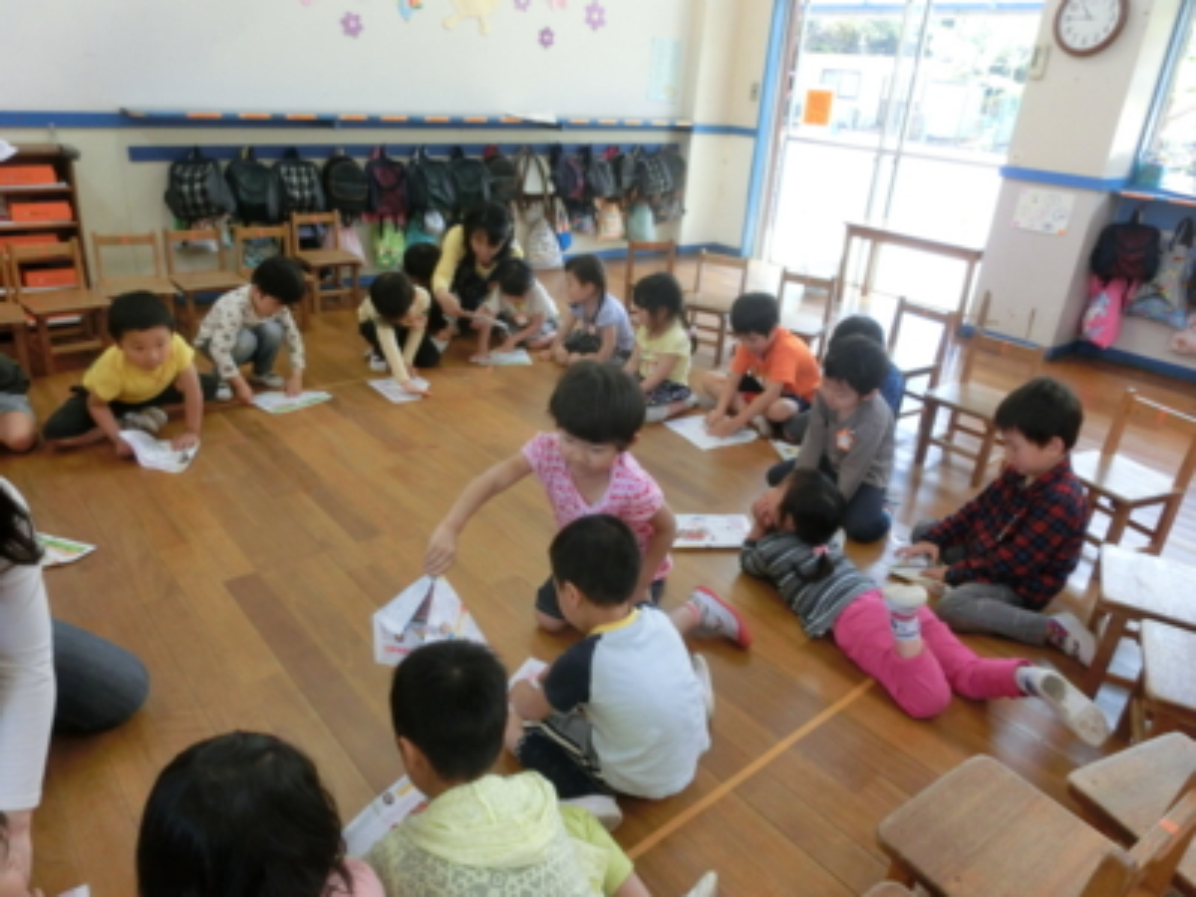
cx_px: 598
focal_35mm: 24
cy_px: 448
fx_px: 829
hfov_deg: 71.6
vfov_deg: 56.8
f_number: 3
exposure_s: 1/125
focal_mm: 4.24
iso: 320
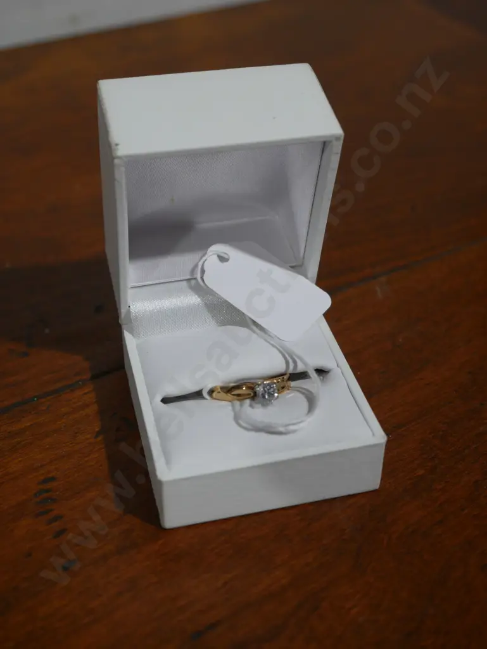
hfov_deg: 29.1
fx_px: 937
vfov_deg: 38.2
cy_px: 324
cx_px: 244
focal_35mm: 50
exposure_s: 1/60
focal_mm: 25
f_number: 5.3
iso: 250
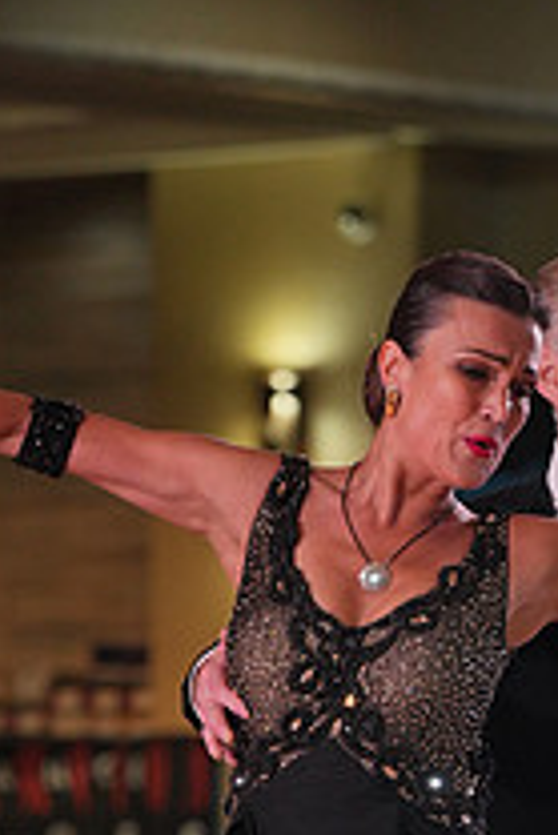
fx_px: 8541
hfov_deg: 3.7
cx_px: 628
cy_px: 984
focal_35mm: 368
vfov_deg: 5.6
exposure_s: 1/500
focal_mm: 132
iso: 1000
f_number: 4
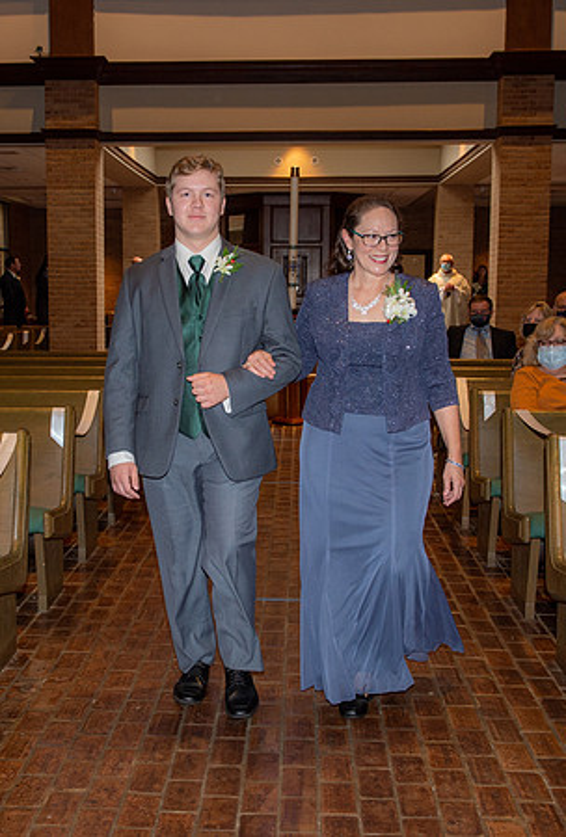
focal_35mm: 52
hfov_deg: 26.1
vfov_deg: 37.9
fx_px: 1220
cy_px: 445
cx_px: 224
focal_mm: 32
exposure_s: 1/160
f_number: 5.6
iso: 1250
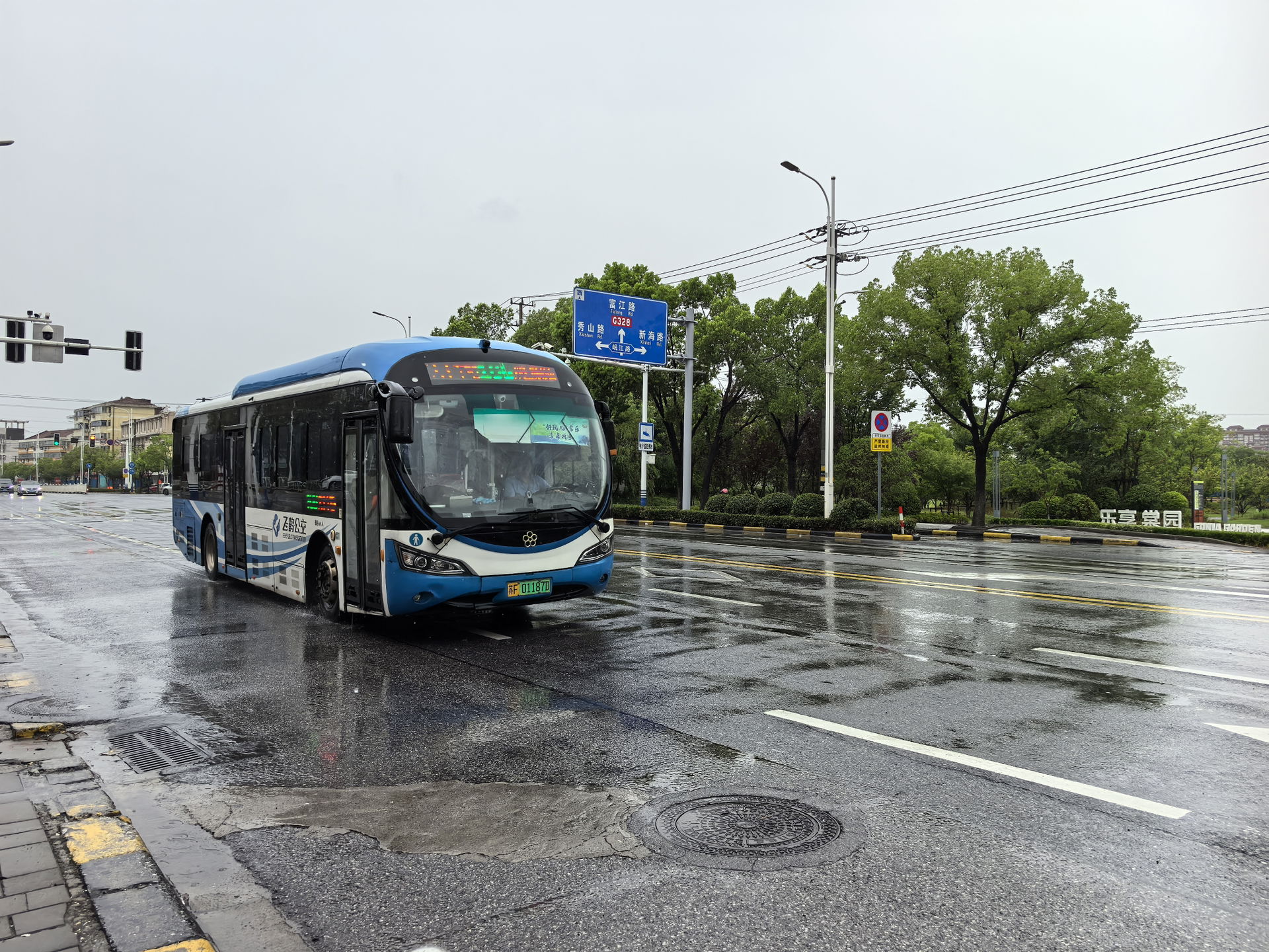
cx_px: 634
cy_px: 476
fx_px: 990
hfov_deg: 65.3
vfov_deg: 51.4
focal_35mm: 27
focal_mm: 6.98
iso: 500
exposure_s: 1/1992
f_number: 2
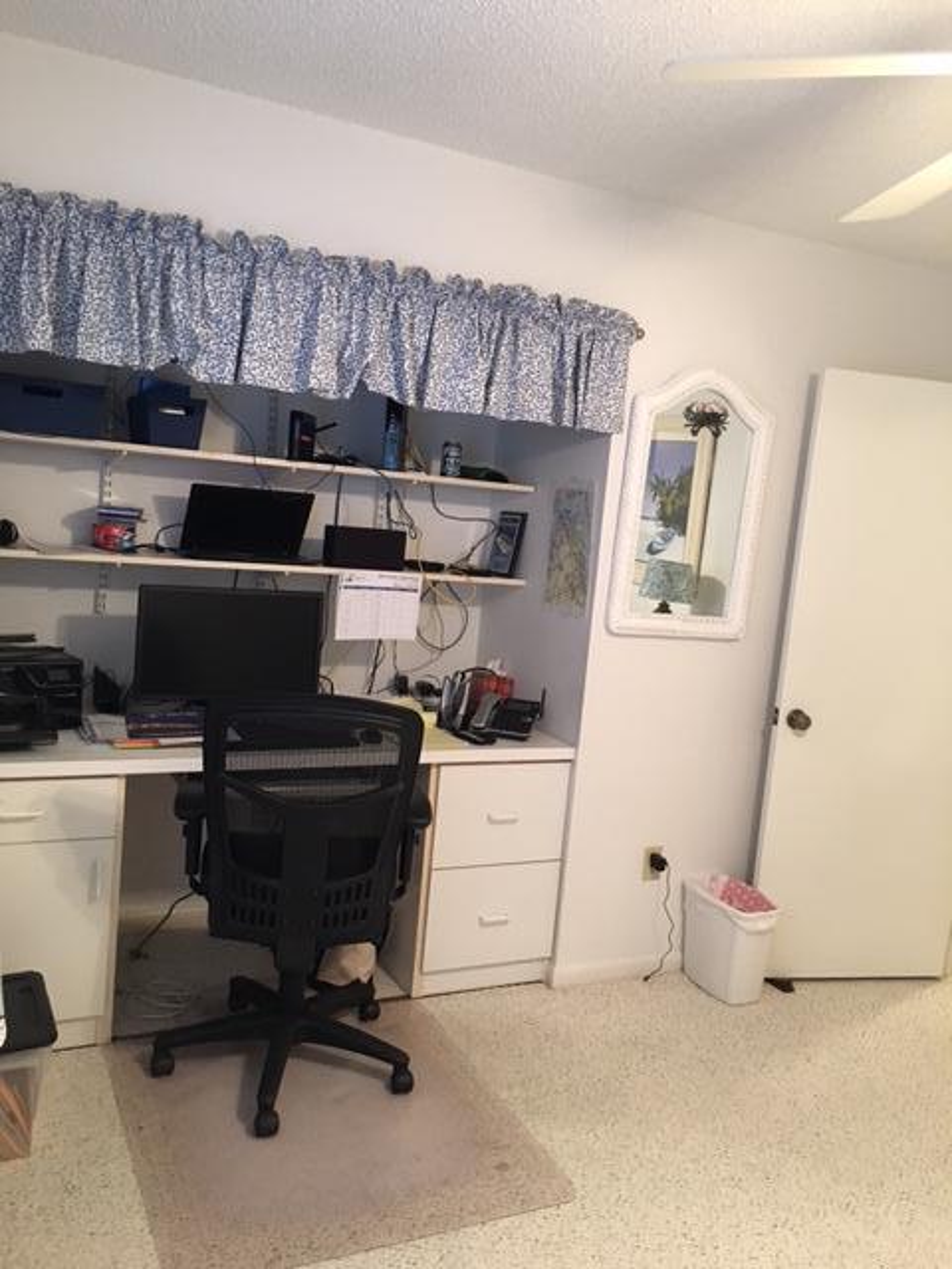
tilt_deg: -7.2
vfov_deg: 61.7
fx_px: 1063
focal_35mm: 29
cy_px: 634
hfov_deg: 48.2
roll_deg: -5.6
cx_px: 476
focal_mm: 4.15
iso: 200
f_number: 2.2
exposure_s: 1/30
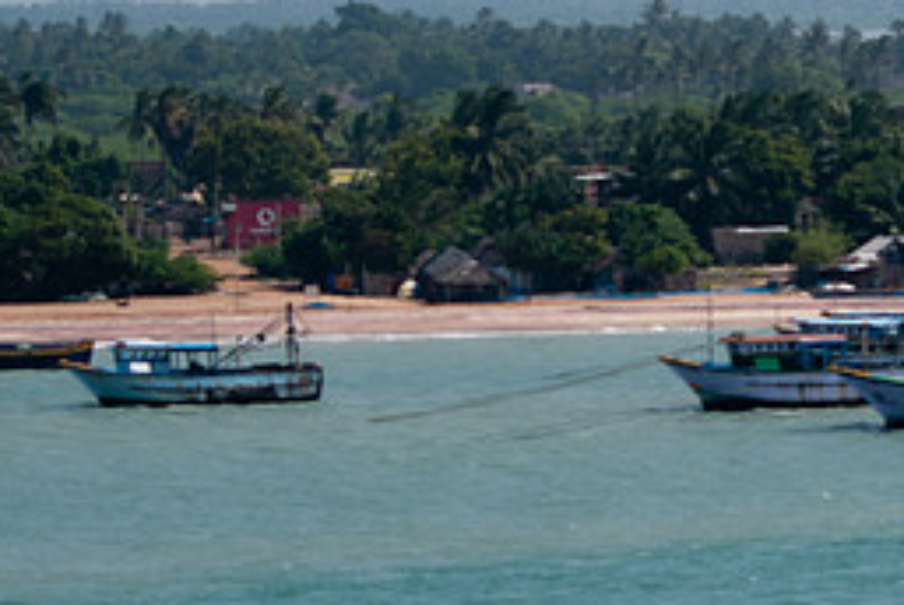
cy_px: 292
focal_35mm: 237
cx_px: 858
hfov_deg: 8.6
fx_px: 5958
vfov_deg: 5.8
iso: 100
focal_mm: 70
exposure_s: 1/500
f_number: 5.6
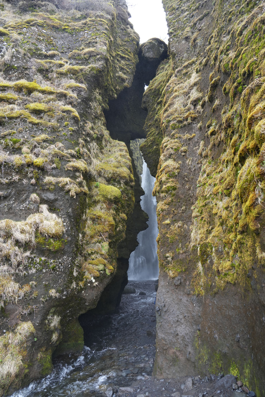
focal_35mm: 24
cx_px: 132
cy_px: 198
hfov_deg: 53.1
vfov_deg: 73.7
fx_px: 265
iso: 400
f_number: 4
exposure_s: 1/160
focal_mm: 24
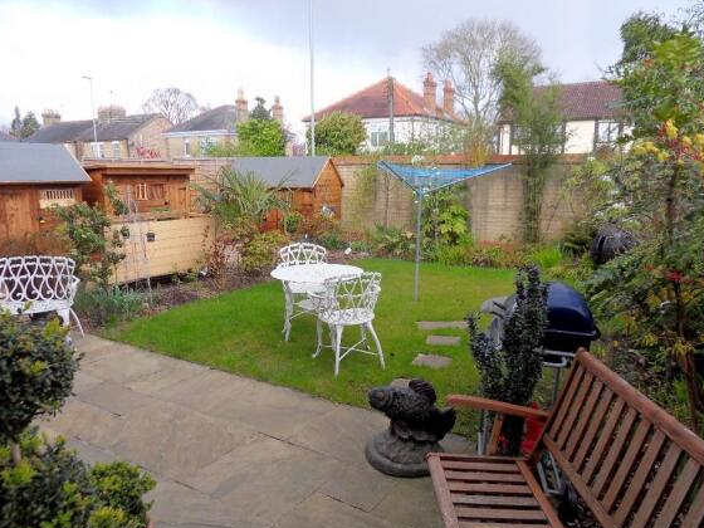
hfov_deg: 69.4
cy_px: 273
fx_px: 508
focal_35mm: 25
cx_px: 356
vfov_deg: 54.9
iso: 80
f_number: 3.3
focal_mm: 4.2
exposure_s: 1/250
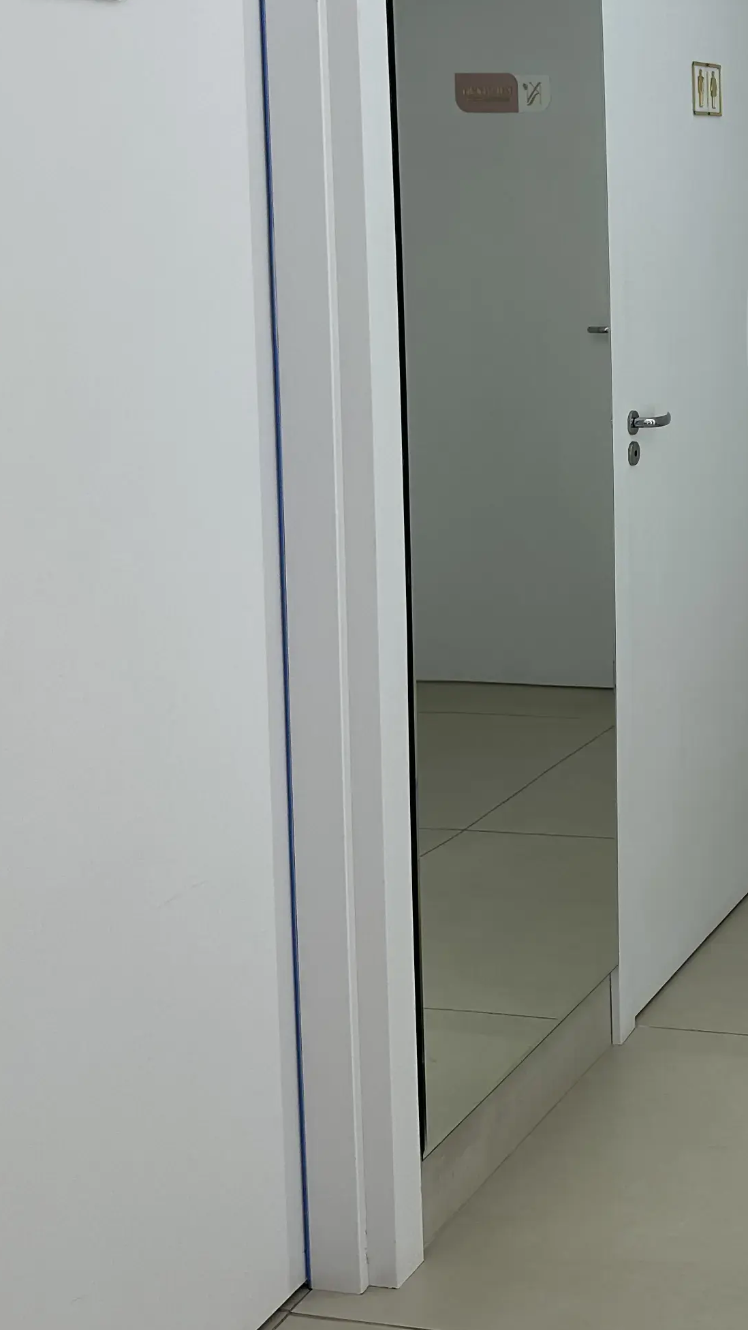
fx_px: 1904
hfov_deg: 20.1
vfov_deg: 37.5
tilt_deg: -5.7
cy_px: 327
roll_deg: +0.1
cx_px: 1016
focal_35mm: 54
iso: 64
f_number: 1.78
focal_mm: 6.86
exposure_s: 1/134
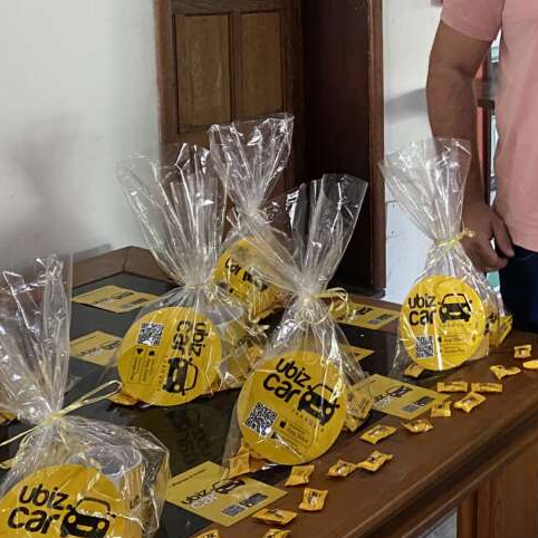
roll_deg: -0.7
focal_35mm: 62
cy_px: 132
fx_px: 1090
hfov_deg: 26.5
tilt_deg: -10.7
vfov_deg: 27.3
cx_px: 518
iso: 250
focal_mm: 4.25
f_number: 1.8
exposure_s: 1/60
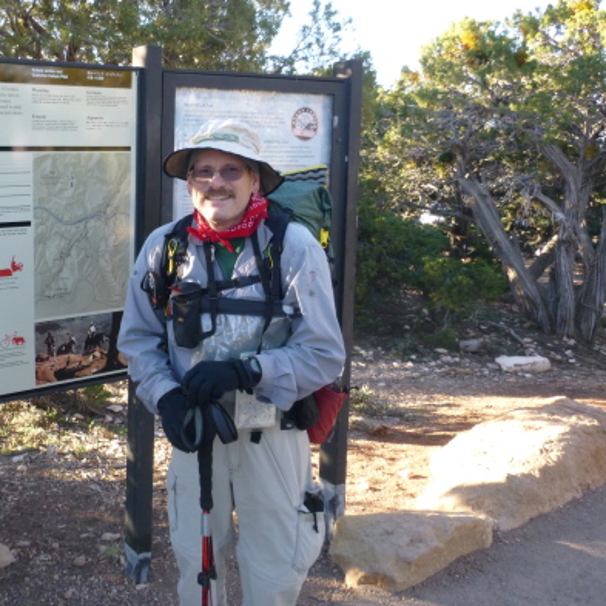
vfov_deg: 45.8
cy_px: 237
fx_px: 713
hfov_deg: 43.9
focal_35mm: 36
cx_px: 125
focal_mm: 4.5
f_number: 3.9
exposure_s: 1/60
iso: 125
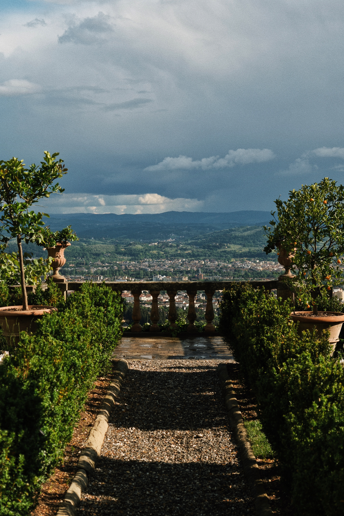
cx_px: 172
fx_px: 960
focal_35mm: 67
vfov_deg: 30.1
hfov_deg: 20.3
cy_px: 258
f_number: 5.6
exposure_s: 1/550
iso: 125
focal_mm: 44.7
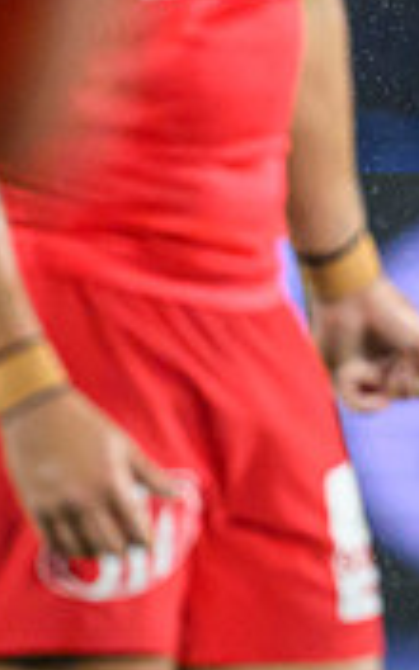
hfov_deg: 0.5
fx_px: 46024
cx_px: 963
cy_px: 312
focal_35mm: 2519
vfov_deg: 0.8
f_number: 3.2
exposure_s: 1/1600
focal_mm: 400
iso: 4000
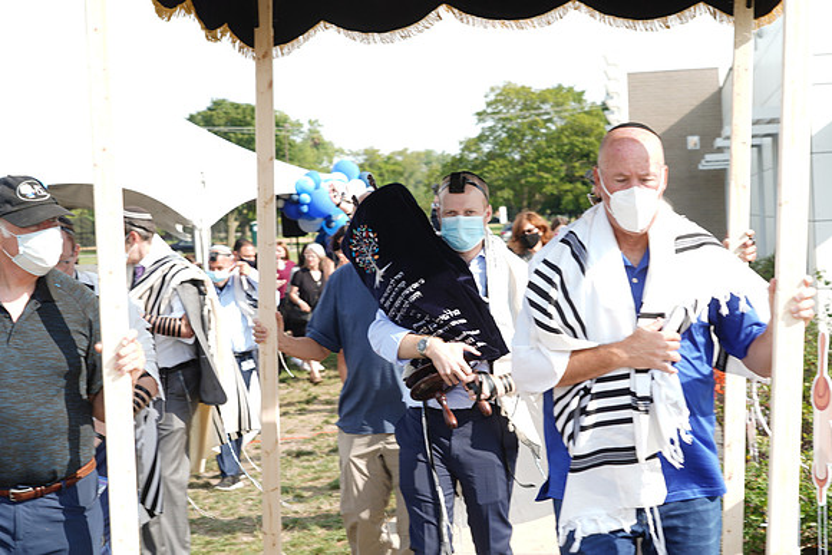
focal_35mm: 61
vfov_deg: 22.3
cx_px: 416
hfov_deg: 32.9
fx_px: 1410
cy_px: 278
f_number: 6.3
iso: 80
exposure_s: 1/125
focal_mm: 61
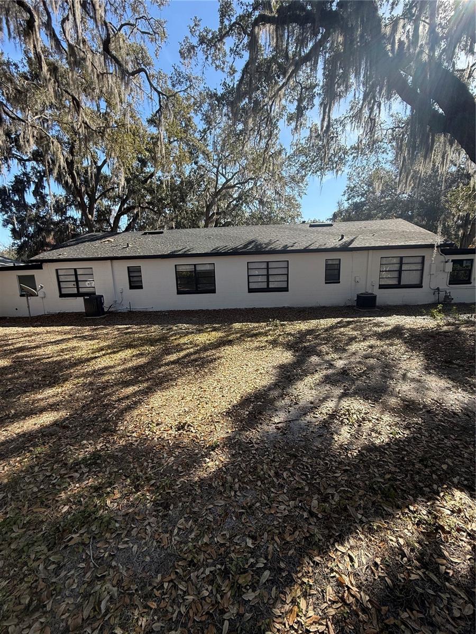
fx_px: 257
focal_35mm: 14
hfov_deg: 85.7
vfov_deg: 102.1
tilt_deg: -9.4
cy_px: 317
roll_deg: +2.0
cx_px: 238
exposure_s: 1/717
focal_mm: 2.22
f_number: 2.2
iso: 64
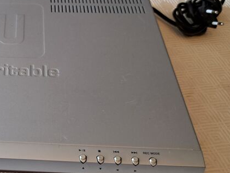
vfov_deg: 25.6
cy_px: 66
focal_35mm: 57
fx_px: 379
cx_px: -6
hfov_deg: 31.0
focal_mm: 5.23
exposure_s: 1/50
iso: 125
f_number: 1.8
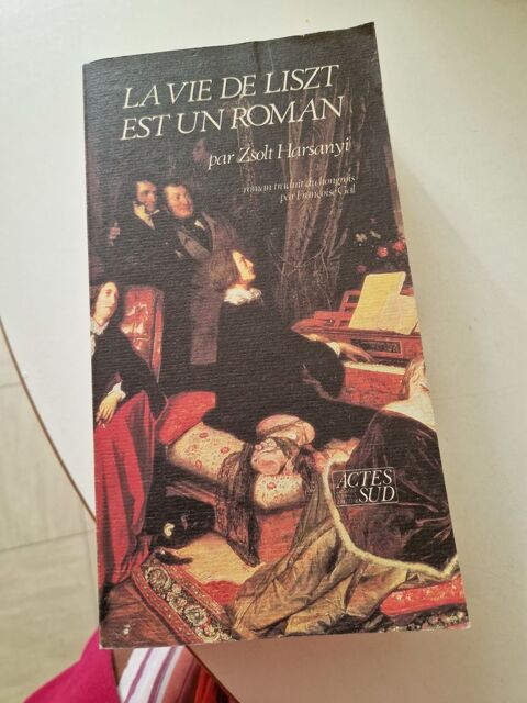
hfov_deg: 58.9
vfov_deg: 73.9
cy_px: 352
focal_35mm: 23
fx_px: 467
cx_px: 264
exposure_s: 1/100
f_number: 1.8
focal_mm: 5.4
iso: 640
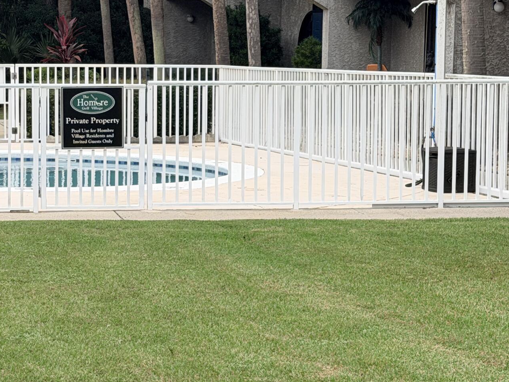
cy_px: 211
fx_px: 1662
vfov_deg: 13.1
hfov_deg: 17.3
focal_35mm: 113
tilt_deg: -6.4
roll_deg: -0.9
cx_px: 123
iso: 64
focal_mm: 6.76
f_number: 1.78
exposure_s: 1/2033
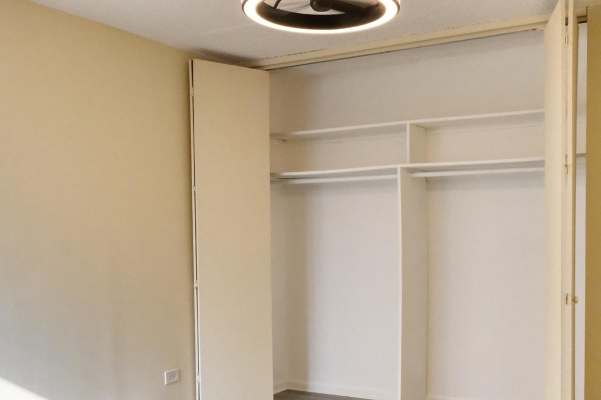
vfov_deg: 34.0
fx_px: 634
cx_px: 315
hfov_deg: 50.7
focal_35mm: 38
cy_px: 320
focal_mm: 14
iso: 4000
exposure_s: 1/160
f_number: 13
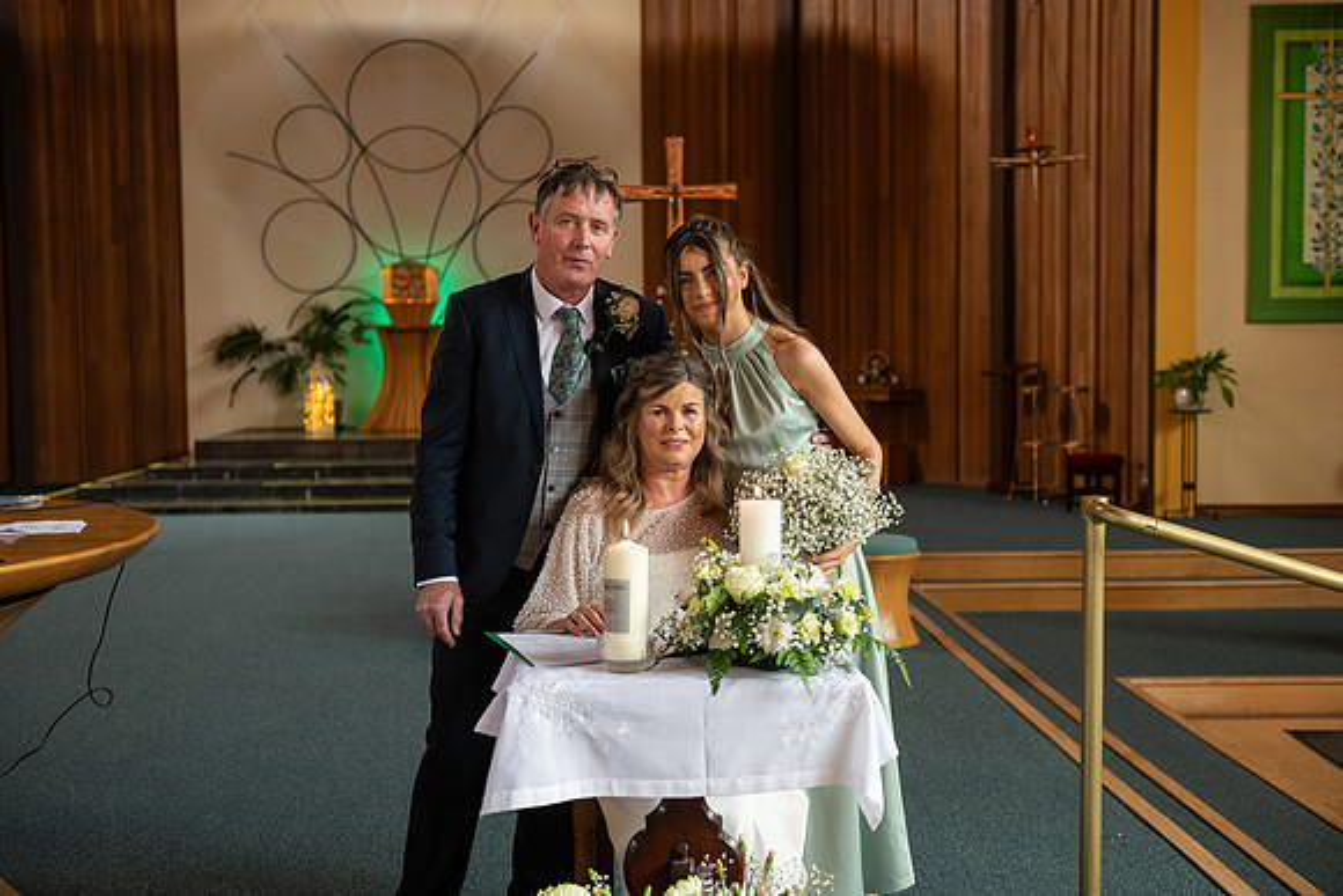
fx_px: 1791
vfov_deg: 28.1
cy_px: 448
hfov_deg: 41.1
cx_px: 672
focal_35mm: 48
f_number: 3.5
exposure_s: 1/160
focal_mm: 48
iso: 640
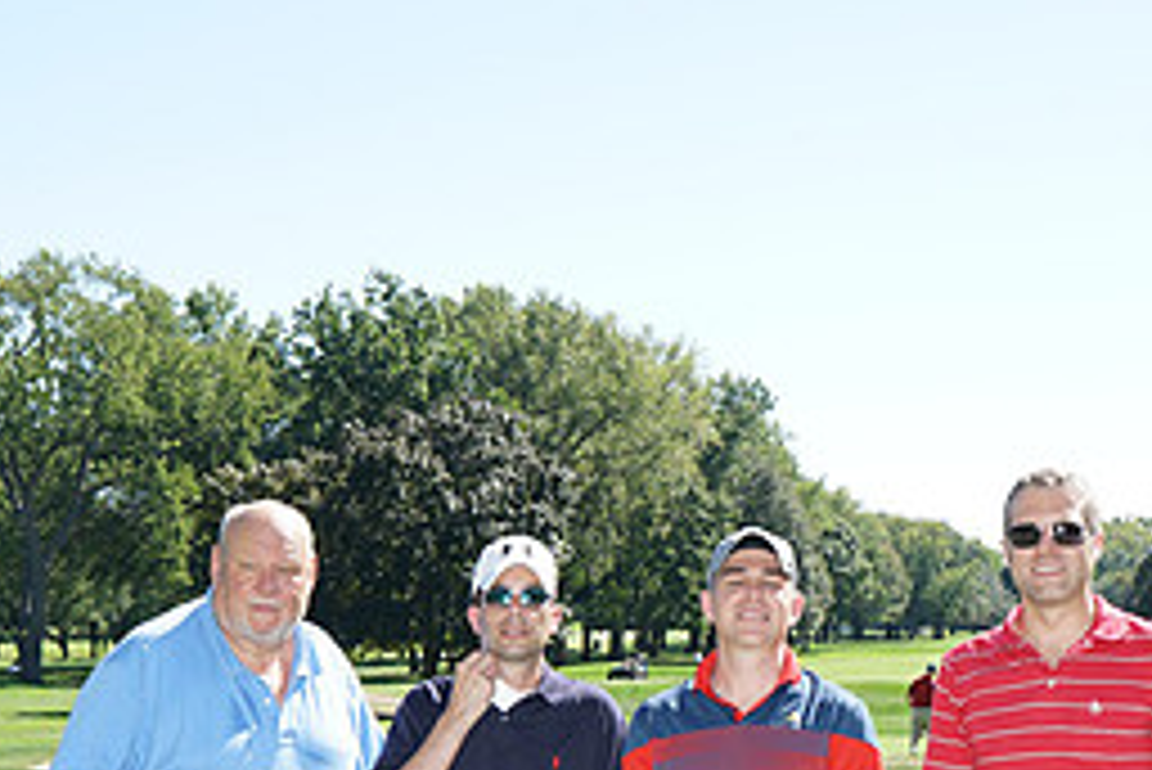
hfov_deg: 26.3
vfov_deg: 17.2
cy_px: 813
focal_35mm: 77
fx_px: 2465
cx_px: 657
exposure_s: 1/250
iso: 200
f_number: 7.1
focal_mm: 34
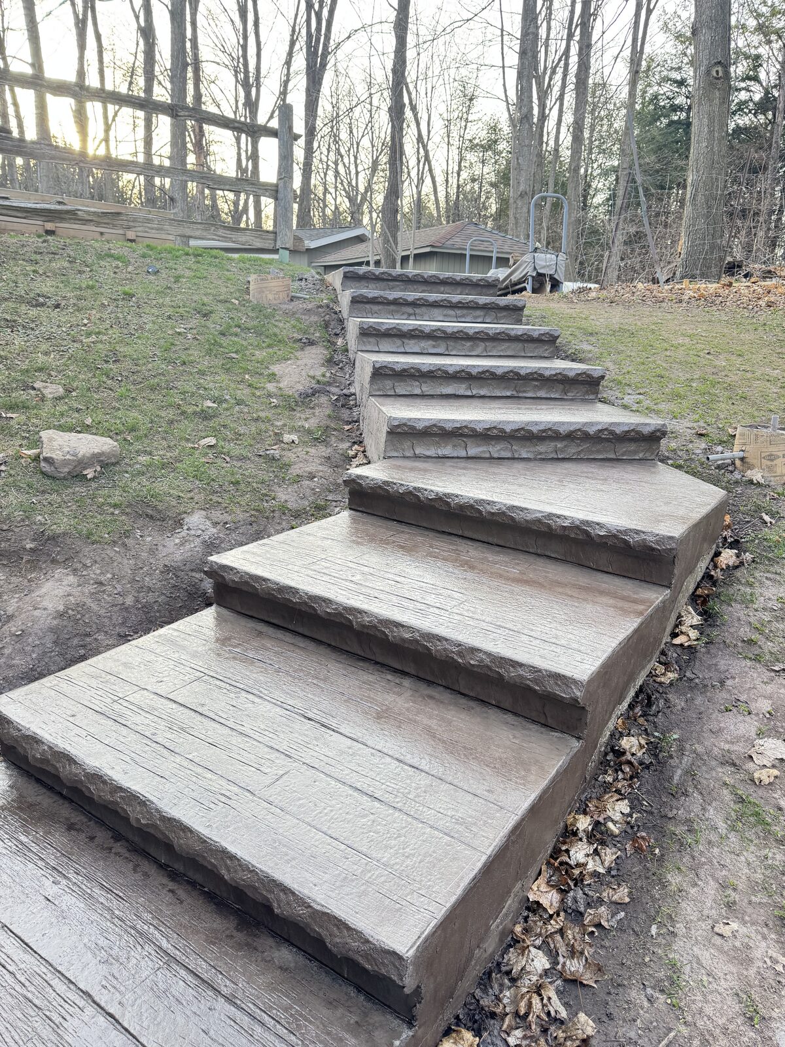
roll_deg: -3.0
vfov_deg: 71.6
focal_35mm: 24
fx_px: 726
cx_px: 392
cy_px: 524
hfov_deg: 56.8
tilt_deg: -15.9
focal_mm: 6.76
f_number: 1.78
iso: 100
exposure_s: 1/121
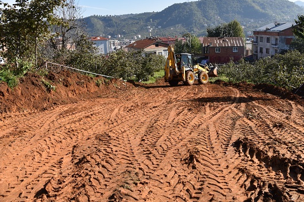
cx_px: 182
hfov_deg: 63.1
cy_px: 81
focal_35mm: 29
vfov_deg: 44.7
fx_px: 245
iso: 100
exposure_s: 1/200
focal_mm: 24
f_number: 7.1
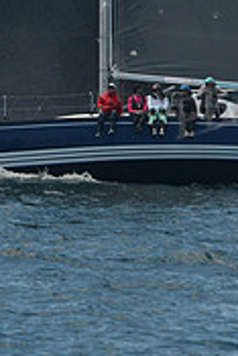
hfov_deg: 2.8
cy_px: -197
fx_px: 4928
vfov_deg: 4.1
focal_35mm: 498
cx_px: 68
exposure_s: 1/640
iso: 320
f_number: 8
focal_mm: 150
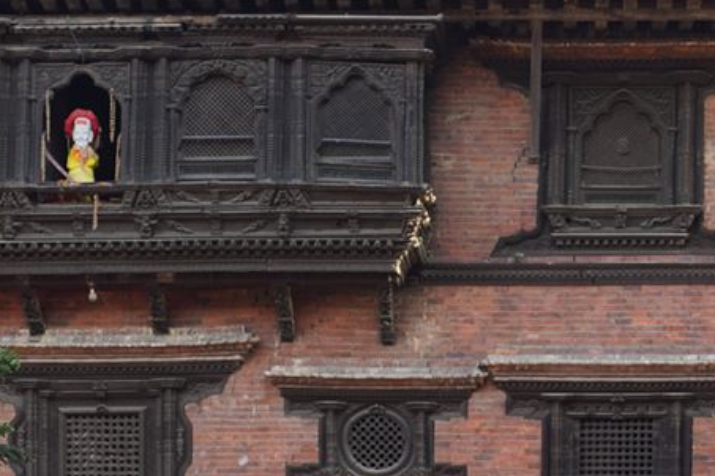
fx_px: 2105
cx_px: 601
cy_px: 433
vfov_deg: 12.8
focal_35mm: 106
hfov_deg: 19.0
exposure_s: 1/100
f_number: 4.5
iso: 100
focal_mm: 24
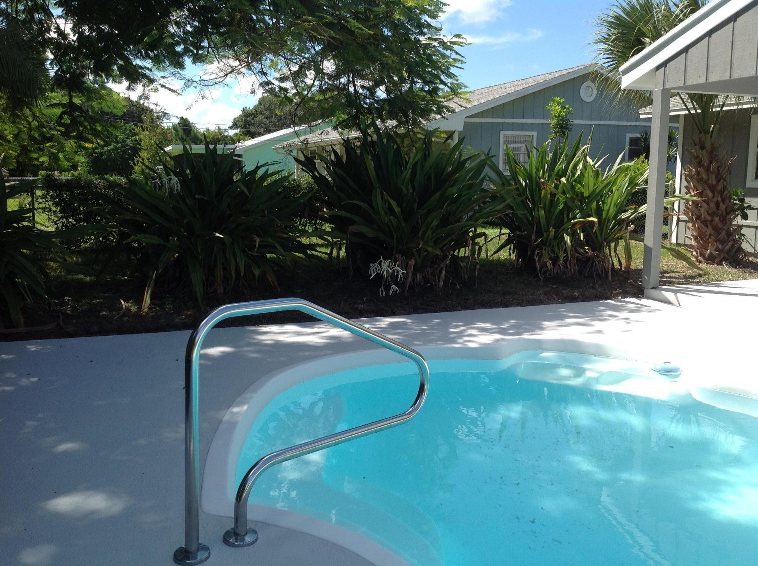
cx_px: 379
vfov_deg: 40.6
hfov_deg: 52.7
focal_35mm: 35
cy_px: 283
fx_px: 765
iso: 50
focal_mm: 4.28
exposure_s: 1/1043
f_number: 2.4
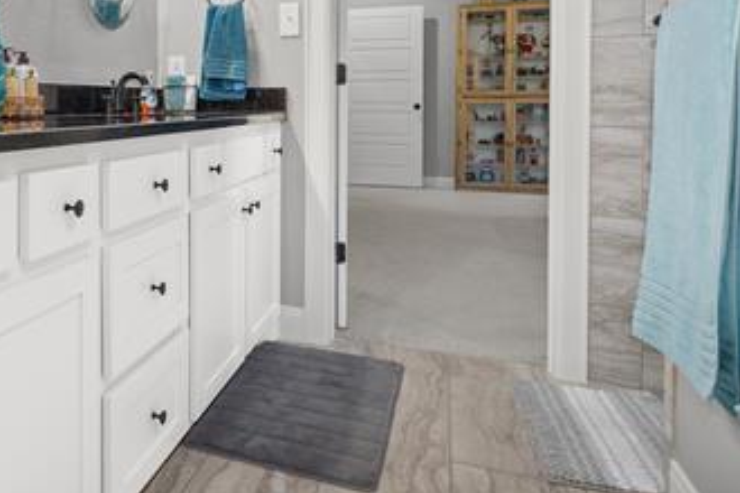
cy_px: 114
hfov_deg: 56.2
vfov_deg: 40.9
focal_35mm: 31
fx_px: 637
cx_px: 155
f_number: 5
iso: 320
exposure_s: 1/6
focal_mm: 16
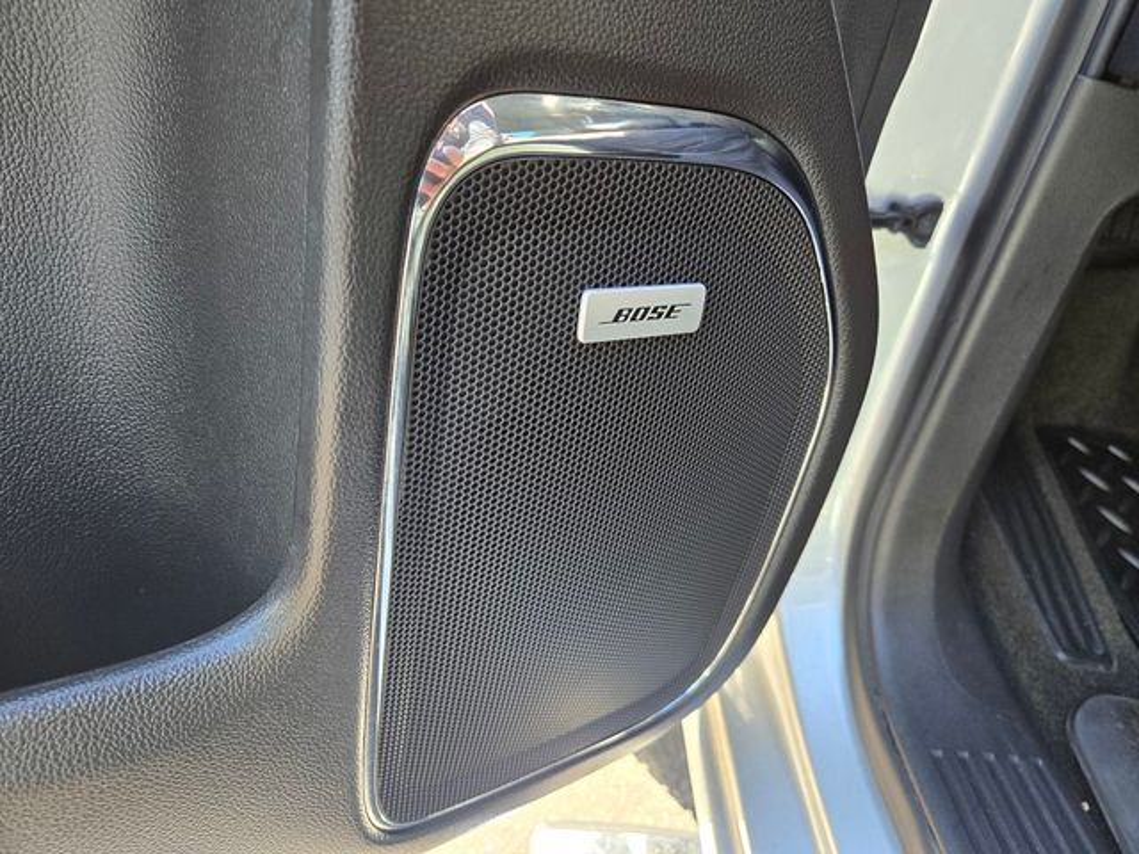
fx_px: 757
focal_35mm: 23
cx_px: 570
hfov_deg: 73.9
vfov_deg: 58.9
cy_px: 427
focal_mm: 5.4
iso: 160
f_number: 1.8
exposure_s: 1/180
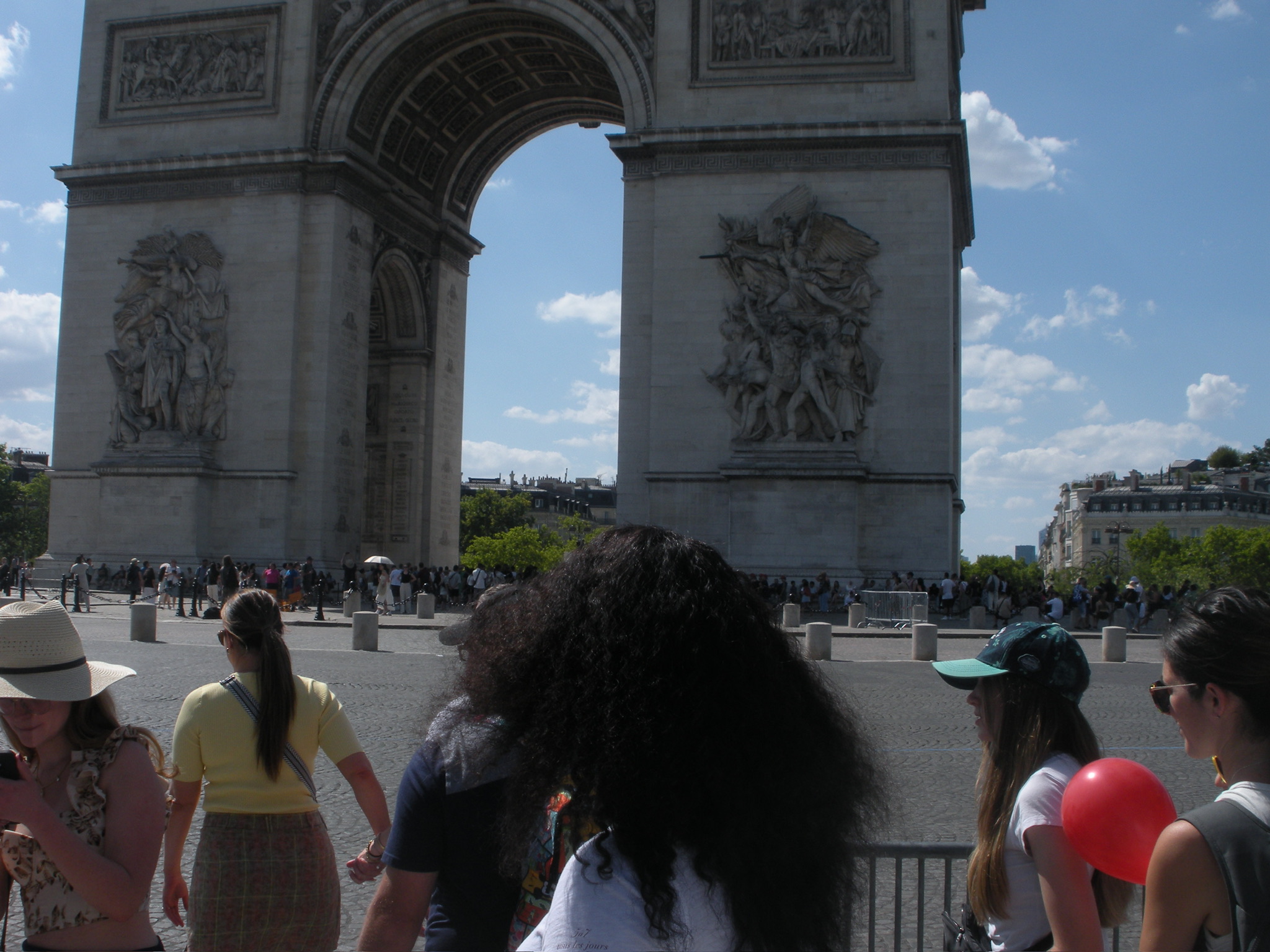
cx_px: 635
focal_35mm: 44
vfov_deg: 32.9
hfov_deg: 42.9
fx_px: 1614
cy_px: 476
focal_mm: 7.7
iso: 64
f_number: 6.4
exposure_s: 1/392
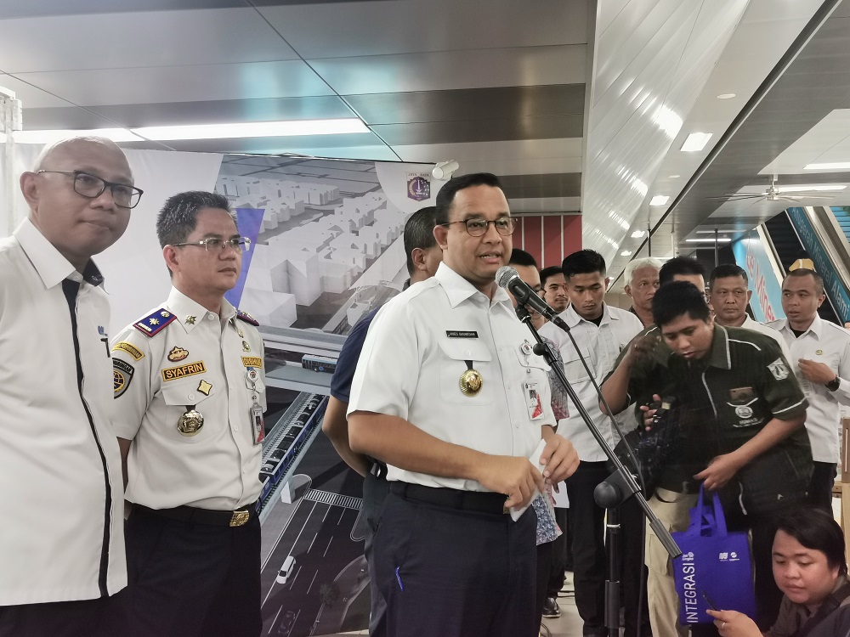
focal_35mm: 41
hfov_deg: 45.8
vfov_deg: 35.1
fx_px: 1007
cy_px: 318
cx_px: 425
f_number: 1.6
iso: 125
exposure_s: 1/60
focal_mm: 5.56
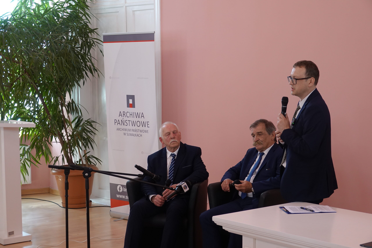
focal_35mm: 77
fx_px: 796
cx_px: 186
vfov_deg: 17.7
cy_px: 124
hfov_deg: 26.3
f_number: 3.5
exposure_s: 1/80
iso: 500
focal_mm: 28.07
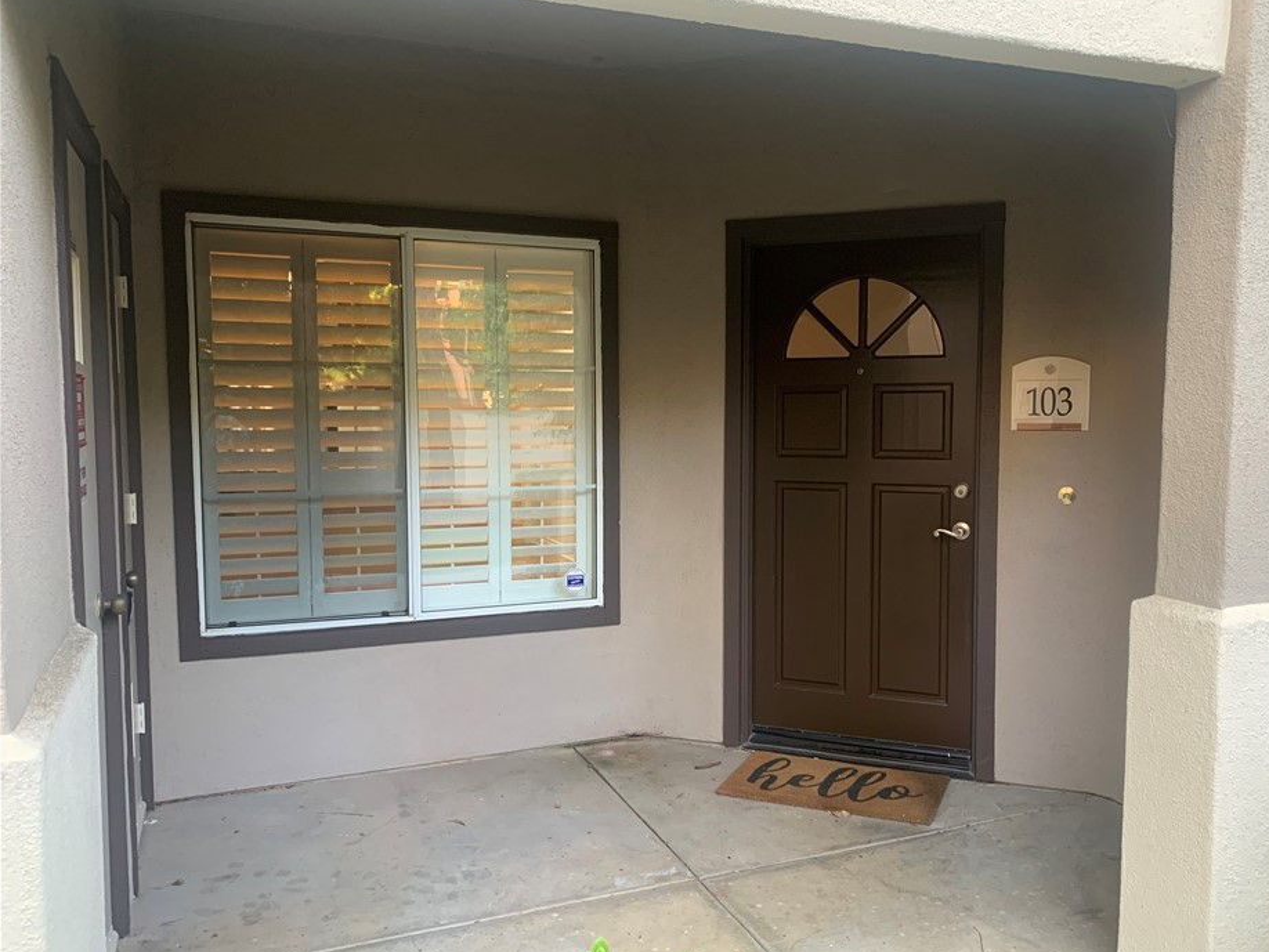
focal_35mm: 29
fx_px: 1063
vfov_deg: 48.2
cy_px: 495
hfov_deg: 61.5
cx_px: 706
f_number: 1.8
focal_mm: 4.25
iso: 100
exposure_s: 1/60
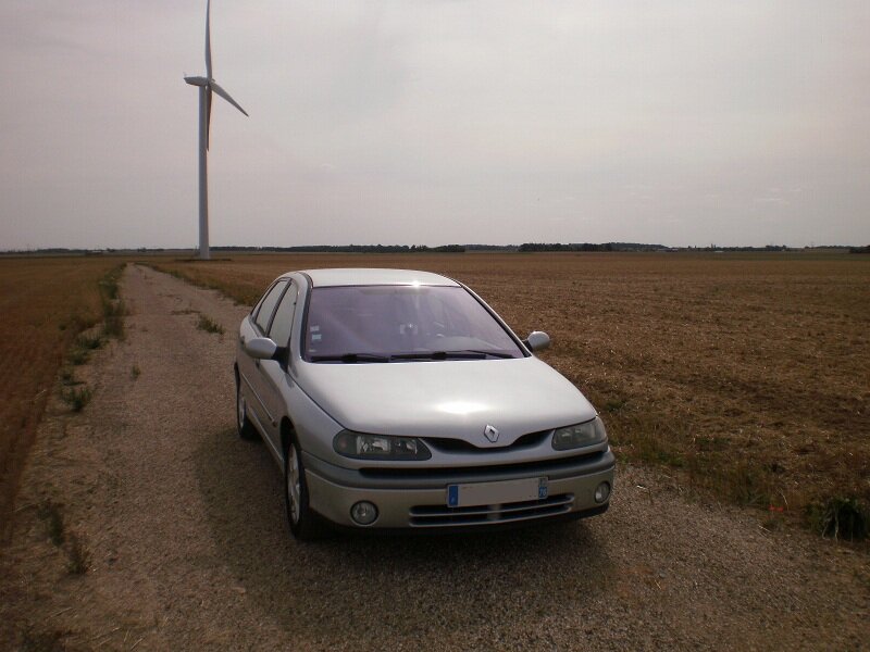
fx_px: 905
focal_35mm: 36
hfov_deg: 51.4
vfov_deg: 39.7
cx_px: 435
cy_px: 326
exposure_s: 1/2000
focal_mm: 6.3
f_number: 4.6
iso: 100
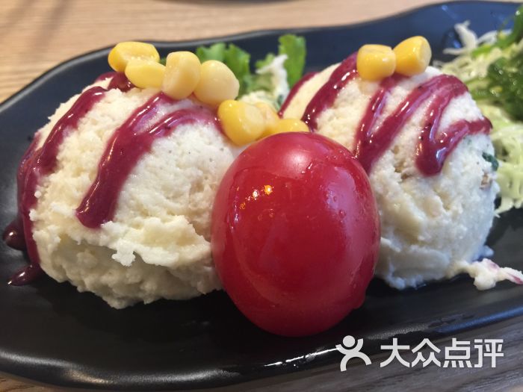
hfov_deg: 61.7
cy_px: 196
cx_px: 262
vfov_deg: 48.2
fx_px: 438
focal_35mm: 29
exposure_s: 1/17
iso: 100
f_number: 2.2
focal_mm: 4.15
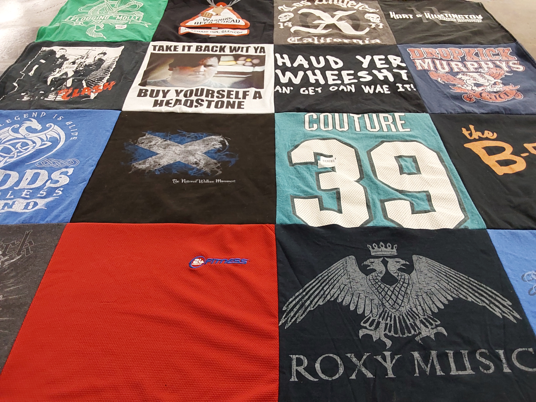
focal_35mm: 28
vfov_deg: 49.7
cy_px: 201
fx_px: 434
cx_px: 268
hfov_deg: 63.4
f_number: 1.9
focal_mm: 2.91
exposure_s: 1/60
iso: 200
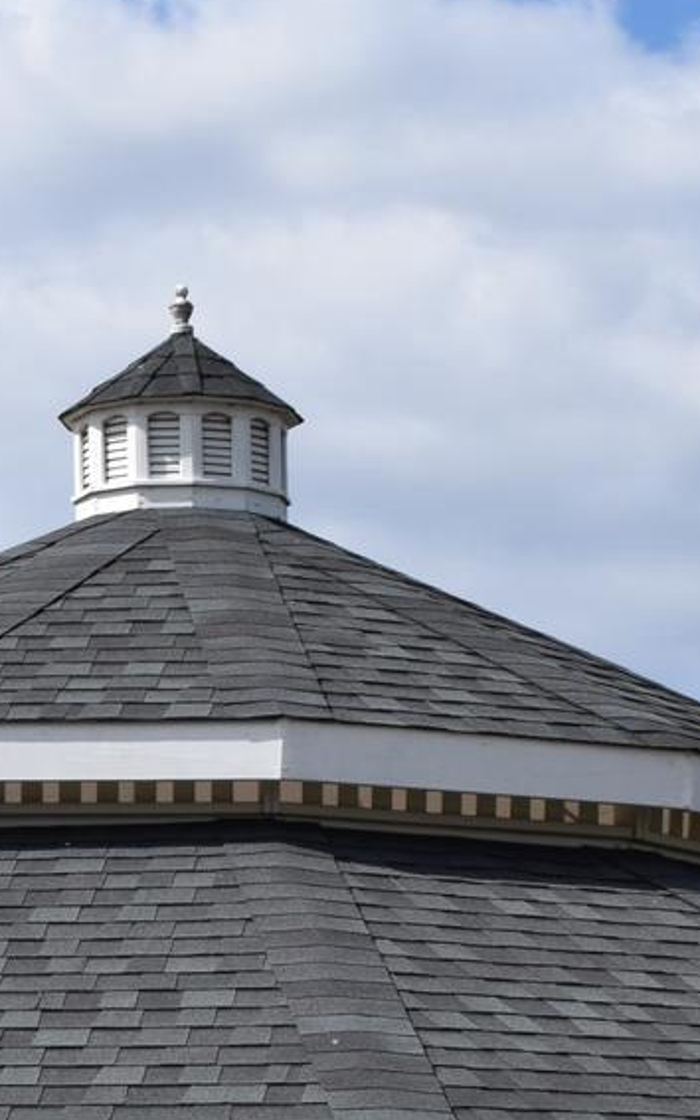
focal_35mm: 177
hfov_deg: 7.4
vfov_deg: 11.7
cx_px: 477
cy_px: 1163
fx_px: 5400
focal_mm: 32
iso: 200
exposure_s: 1/500
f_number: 11
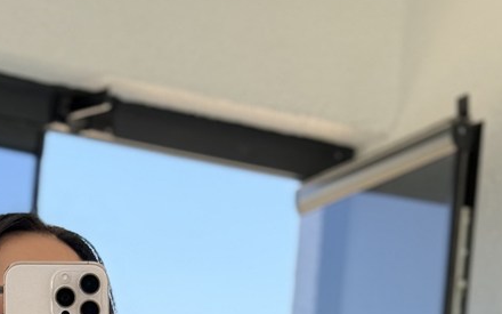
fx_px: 2107
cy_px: 753
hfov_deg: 13.5
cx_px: 116
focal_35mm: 154
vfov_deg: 7.9
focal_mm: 6.76
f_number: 1.78
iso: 64
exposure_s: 1/636
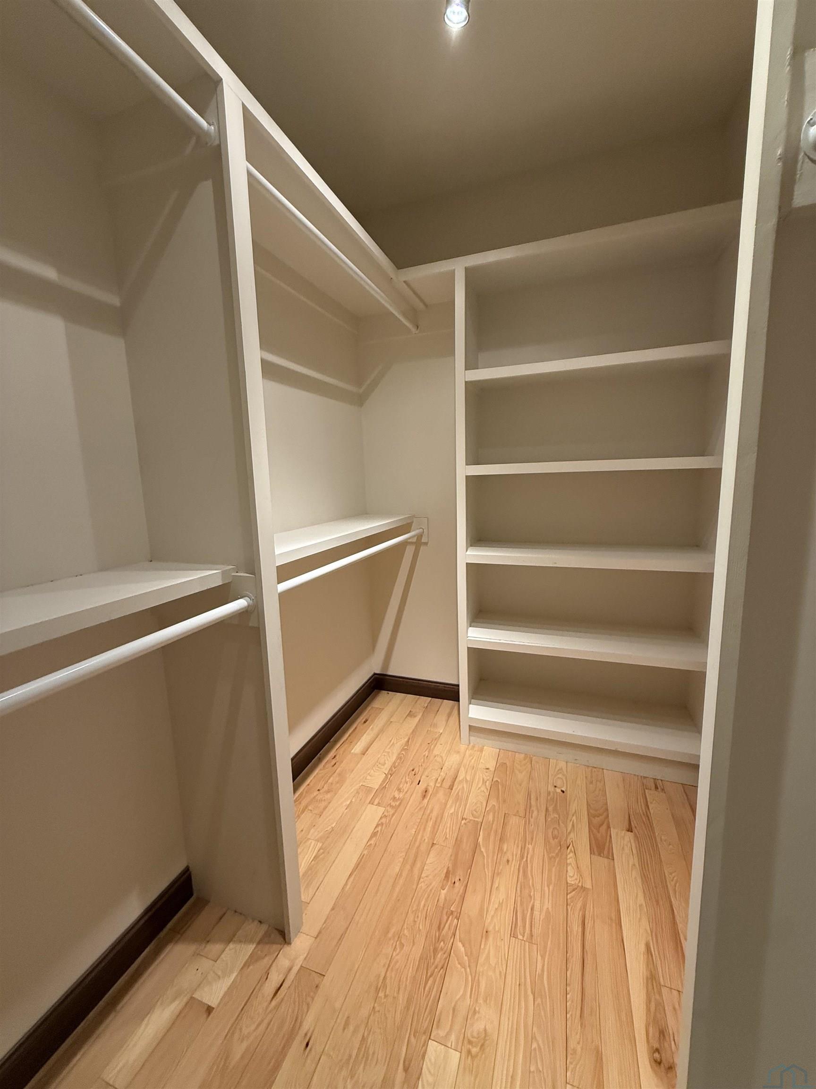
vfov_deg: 102.1
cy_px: 544
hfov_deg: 85.7
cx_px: 408
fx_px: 440
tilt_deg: -8.1
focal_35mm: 14
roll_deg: +1.0
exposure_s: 1/120
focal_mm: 2.22
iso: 320
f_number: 2.2
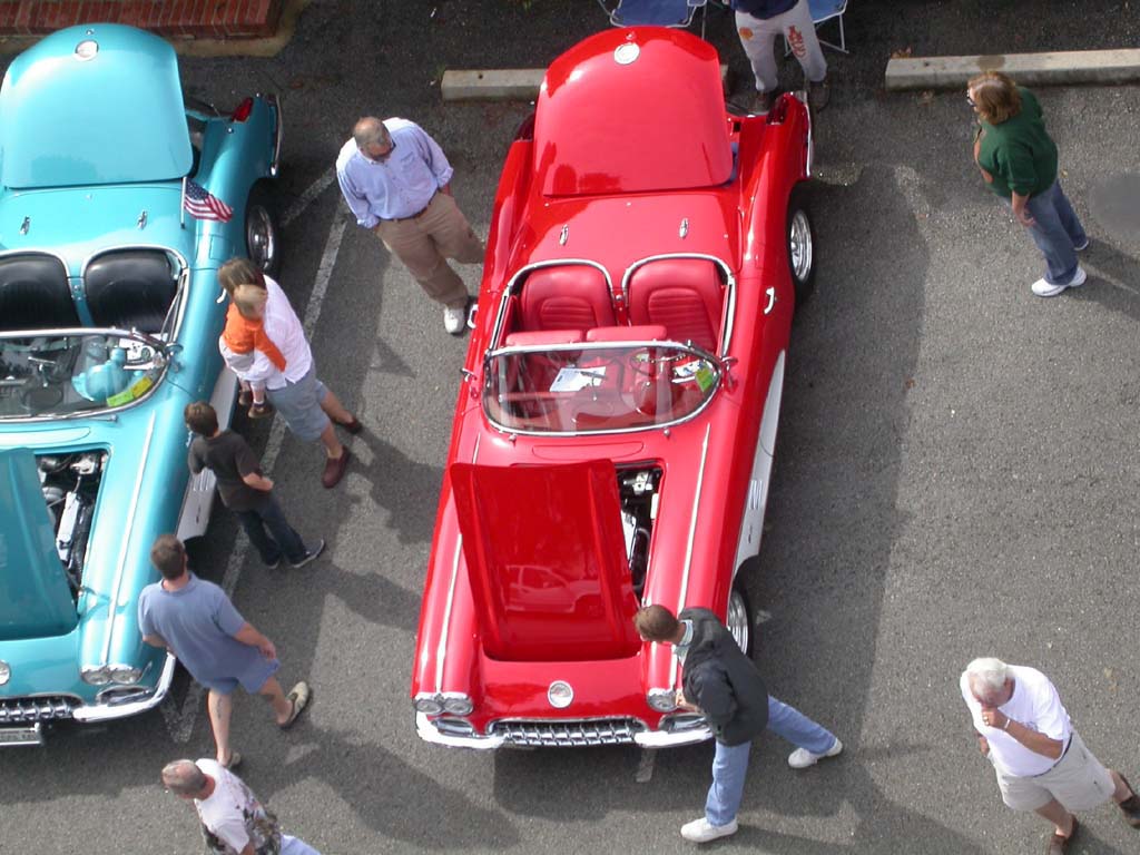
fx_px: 5072
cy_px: 428
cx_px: 570
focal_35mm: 154
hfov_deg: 12.8
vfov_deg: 9.6
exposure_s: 1/215
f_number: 5.8
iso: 100
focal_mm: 32
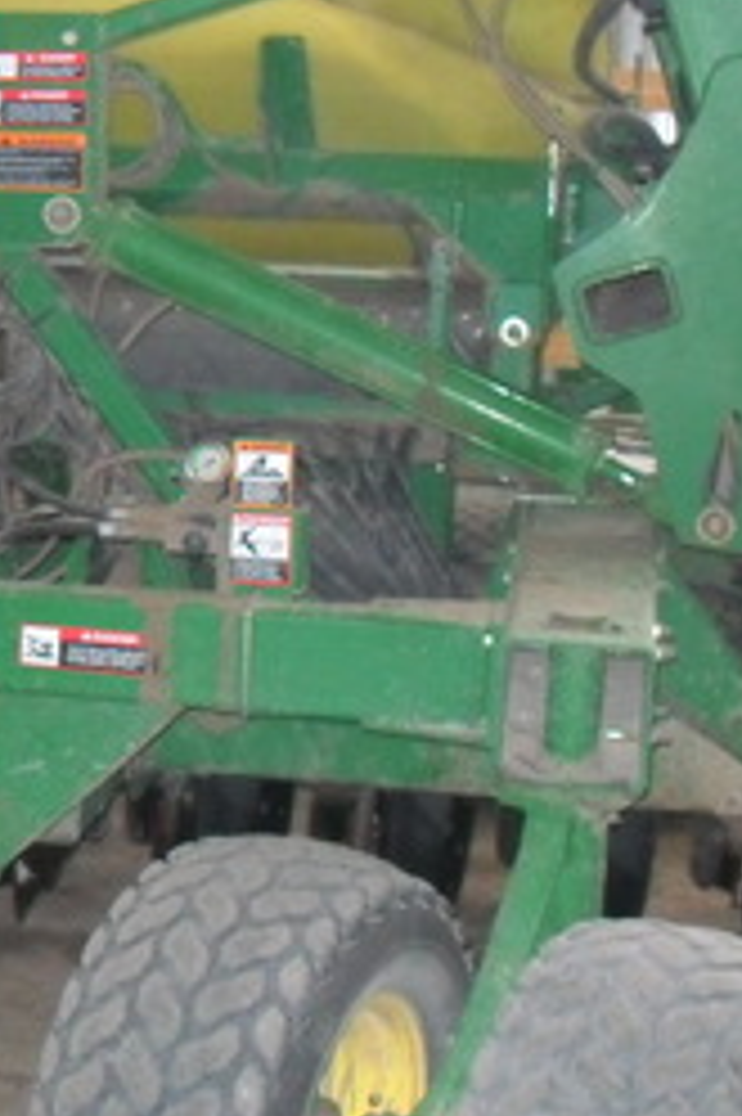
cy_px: 495
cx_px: -40
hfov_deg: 16.6
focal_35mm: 80
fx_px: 2477
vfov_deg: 25.4
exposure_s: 1/45
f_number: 2.8
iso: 400
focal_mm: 6.2
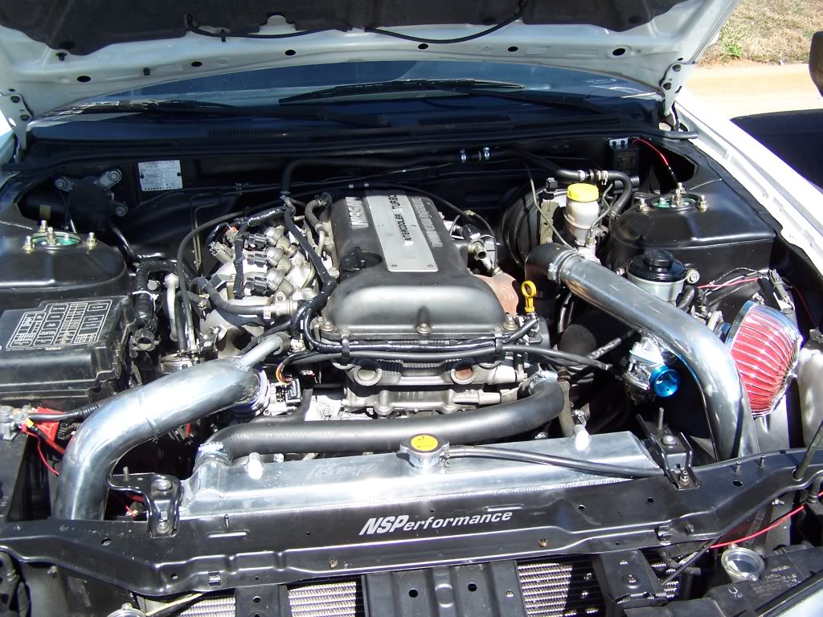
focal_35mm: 38
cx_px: 412
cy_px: 308
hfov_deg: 49.0
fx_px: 903
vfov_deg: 37.7
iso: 80
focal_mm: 6.3
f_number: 2.8
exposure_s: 1/500
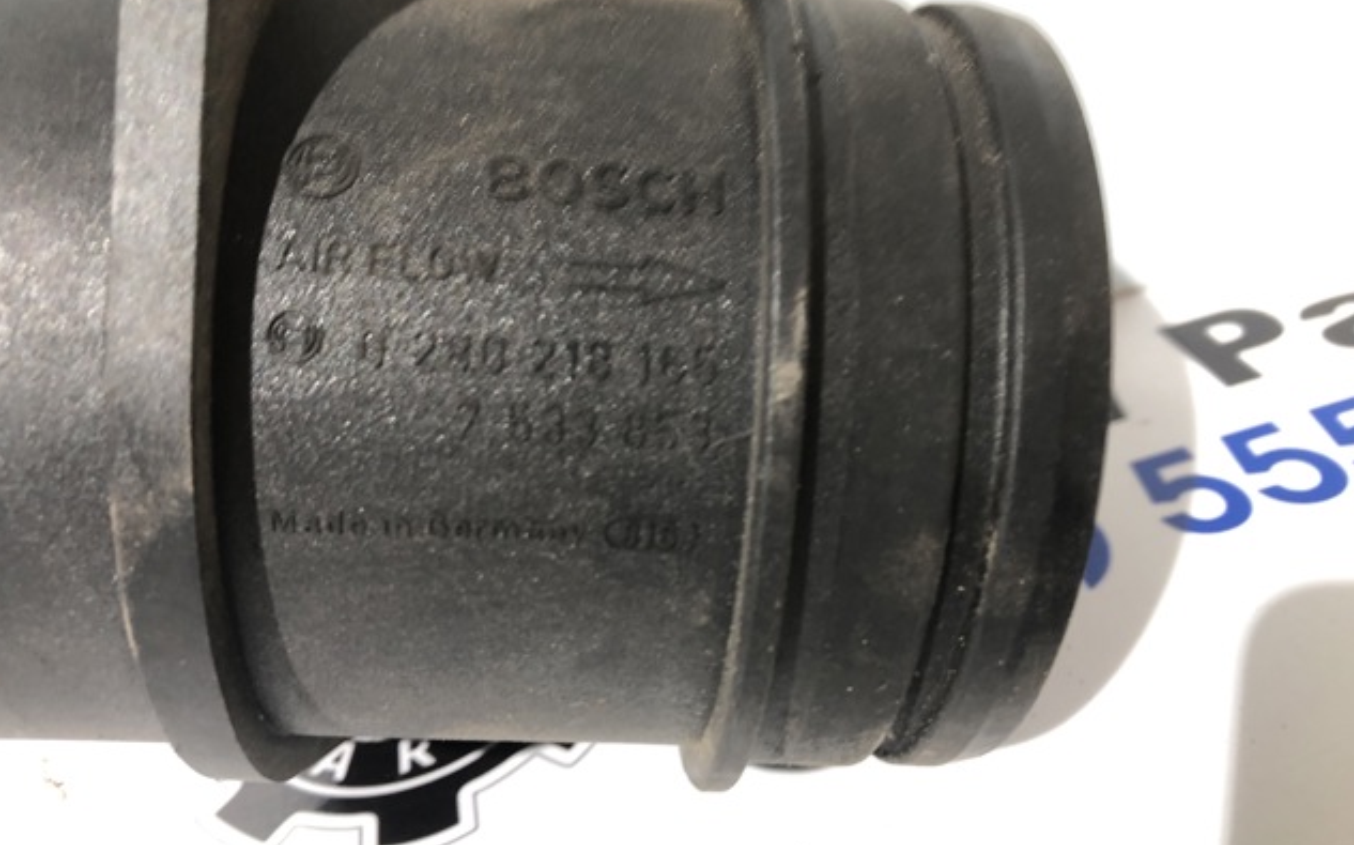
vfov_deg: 41.8
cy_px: 446
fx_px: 1107
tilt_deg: -35.3
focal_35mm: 30
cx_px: 674
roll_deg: +15.8
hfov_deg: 62.9
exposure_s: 1/17
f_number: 1.8
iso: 40
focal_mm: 3.99
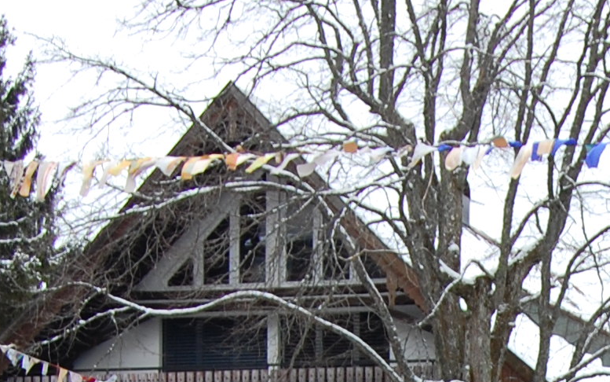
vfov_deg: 9.0
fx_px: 2261
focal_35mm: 136
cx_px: 780
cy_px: 777
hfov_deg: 14.7
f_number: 5.6
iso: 280
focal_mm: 23
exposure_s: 1/125
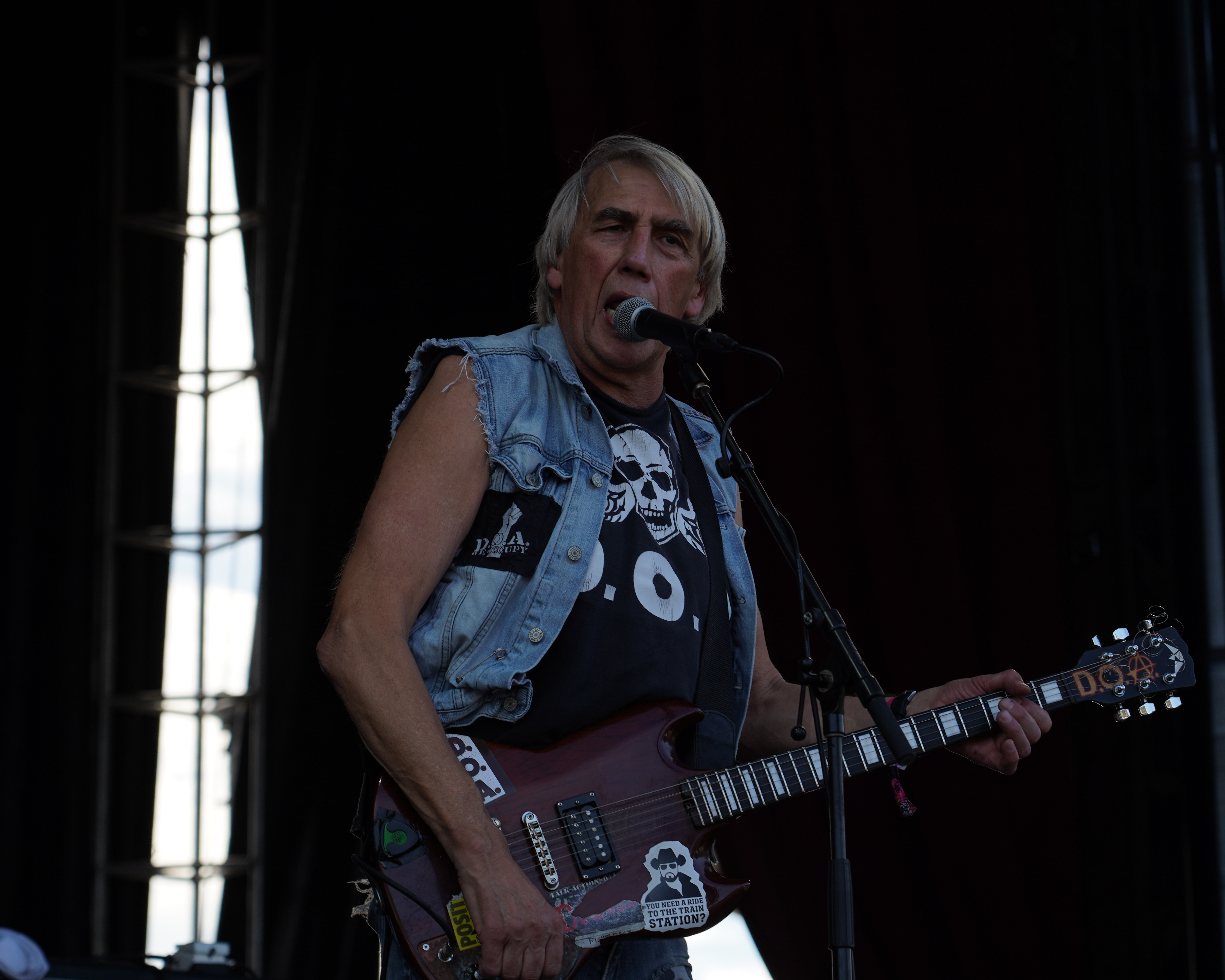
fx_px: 4315
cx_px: 632
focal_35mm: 119
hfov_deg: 16.2
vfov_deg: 13.0
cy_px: 488
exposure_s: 1/400
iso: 100
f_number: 5.6
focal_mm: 105
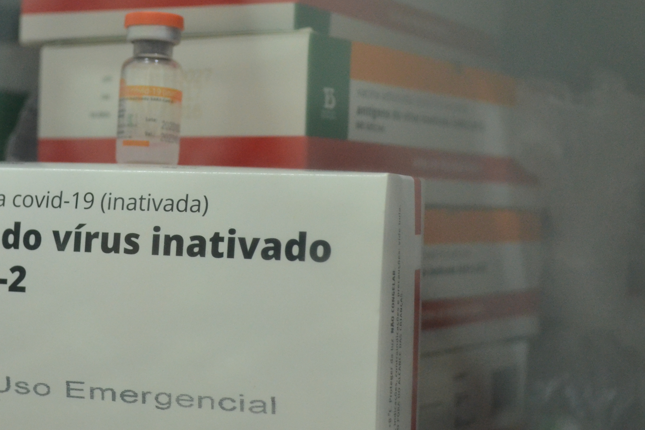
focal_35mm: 74
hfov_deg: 27.1
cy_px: 220
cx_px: 183
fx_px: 1323
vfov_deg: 18.5
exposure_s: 1/30
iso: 1600
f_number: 4.5
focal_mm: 29
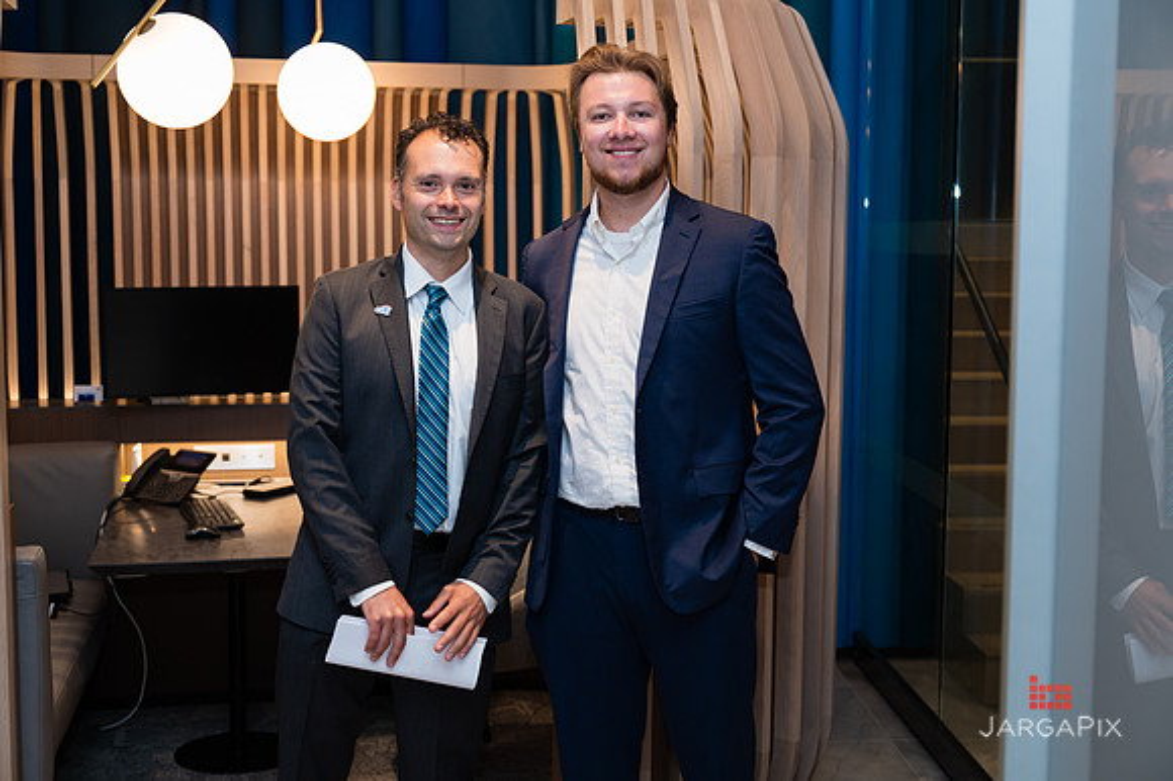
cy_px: 391
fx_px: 1564
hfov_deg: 41.1
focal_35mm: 48
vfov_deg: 28.0
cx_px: 586
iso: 400
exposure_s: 1/160
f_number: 3.2
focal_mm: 46
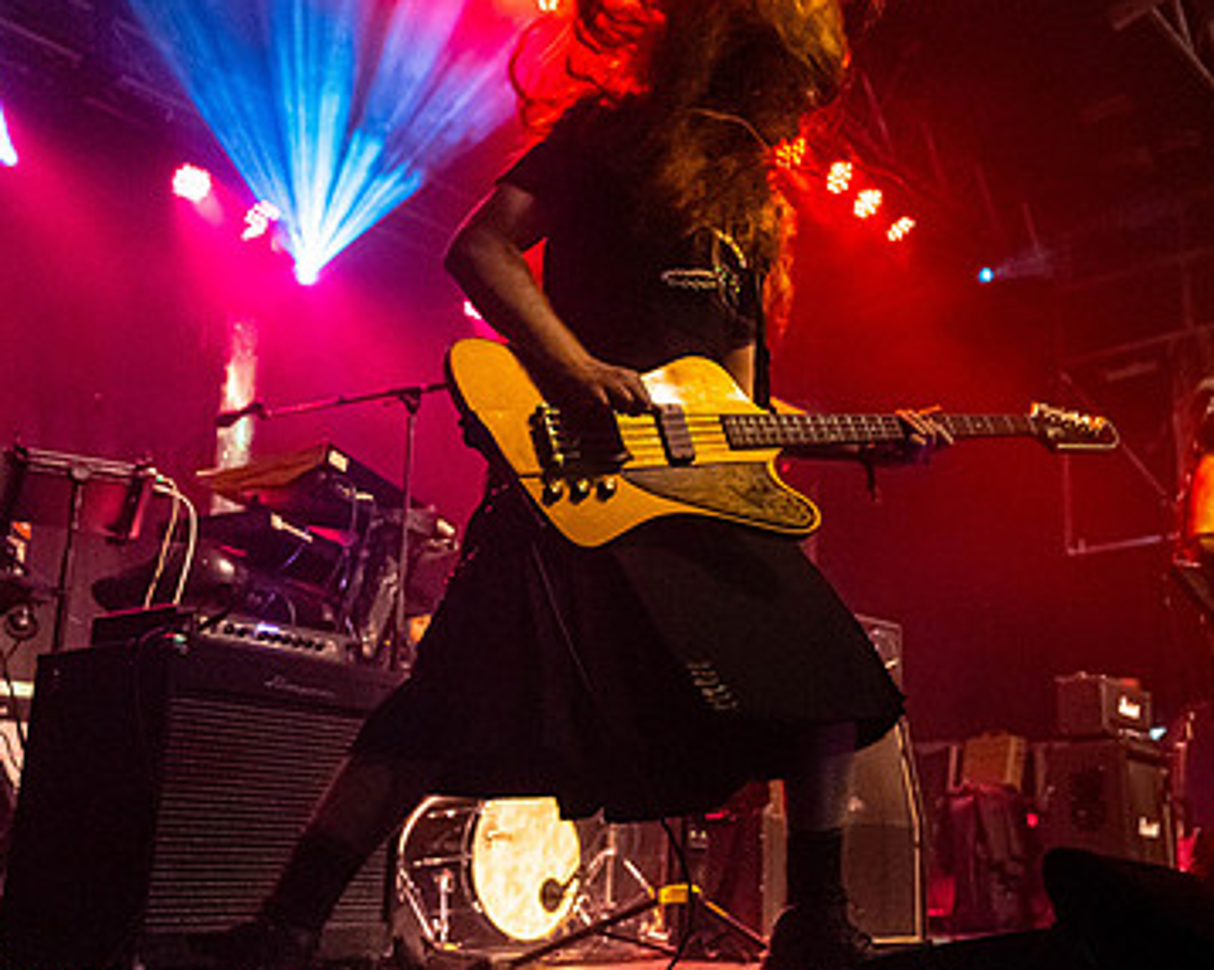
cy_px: 495
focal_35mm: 41
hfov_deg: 43.4
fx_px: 1472
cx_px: 903
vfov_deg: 36.5
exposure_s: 1/200
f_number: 2.8
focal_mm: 24
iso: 3200
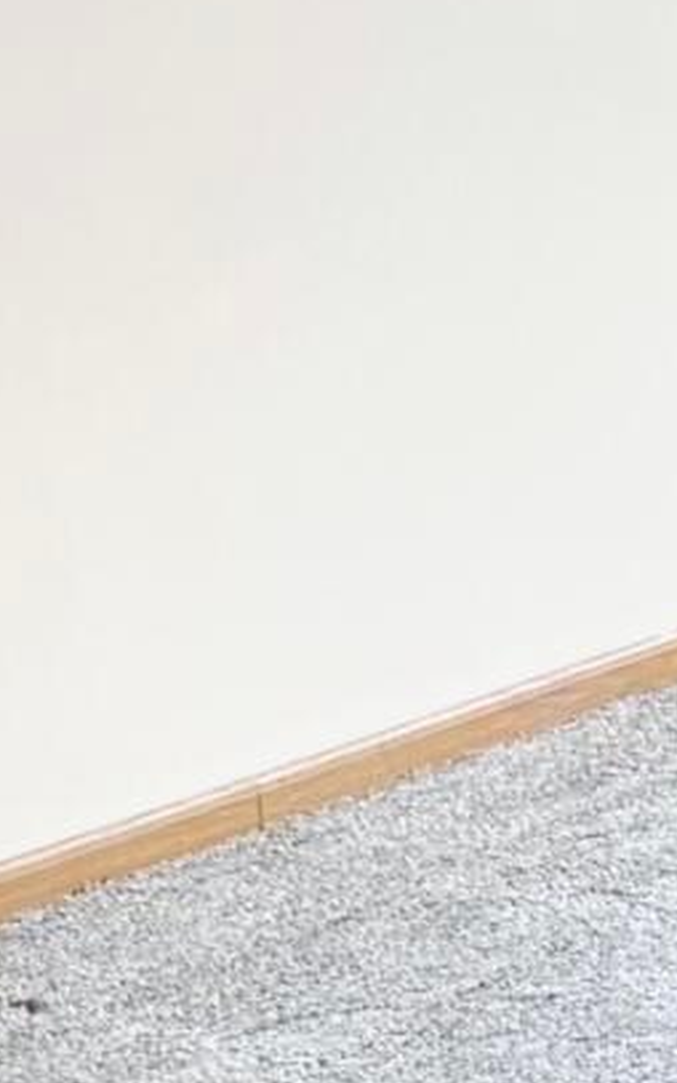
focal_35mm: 188
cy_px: -24
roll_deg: +2.0
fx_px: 5546
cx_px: 2569
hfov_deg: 6.0
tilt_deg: -10.7
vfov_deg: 11.0
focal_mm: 6.76
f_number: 1.78
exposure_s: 1/162
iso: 100
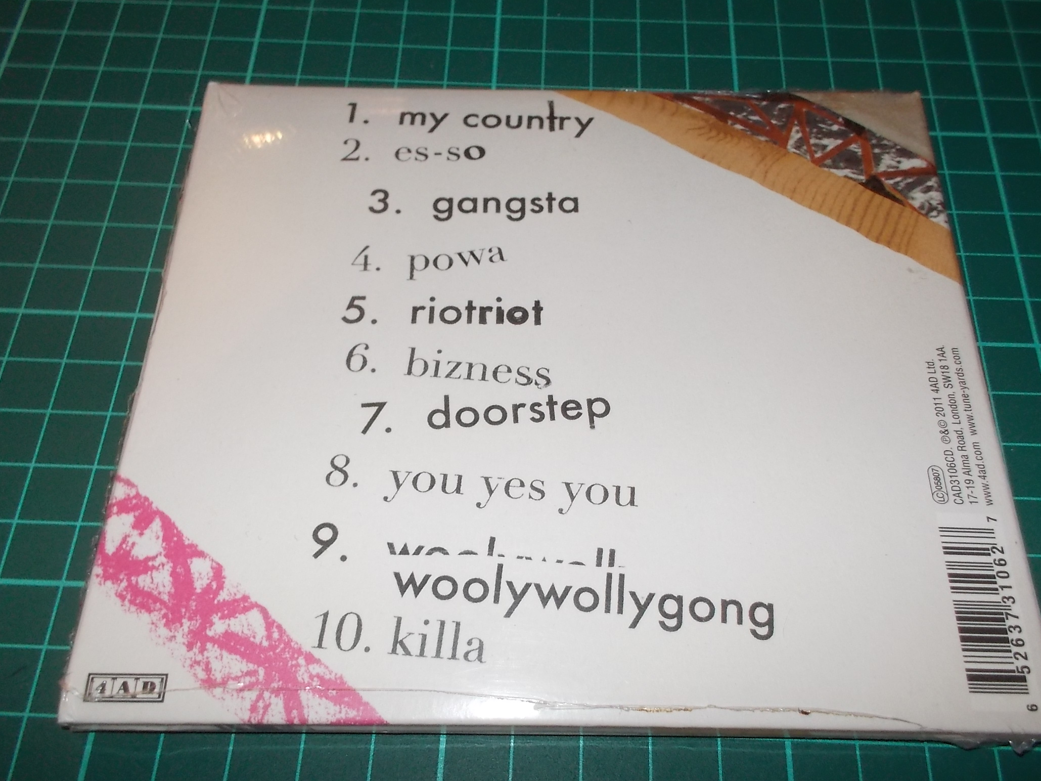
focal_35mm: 32
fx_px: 962
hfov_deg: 56.8
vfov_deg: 44.1
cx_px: 558
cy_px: 422
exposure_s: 1/30
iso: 200
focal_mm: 4.1
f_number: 3.3
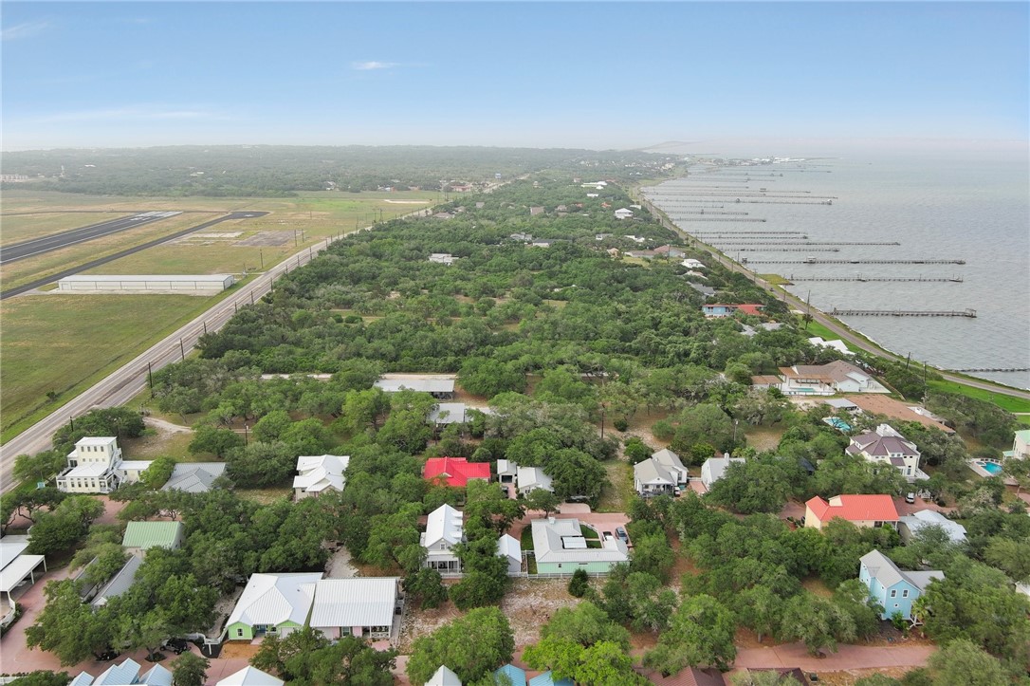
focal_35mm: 29
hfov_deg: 63.7
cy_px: 343
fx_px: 829
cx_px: 515
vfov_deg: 44.9
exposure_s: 1/40
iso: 100
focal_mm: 10.57
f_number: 2.8
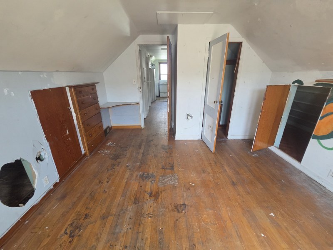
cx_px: 166
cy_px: 125
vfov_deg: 89.9
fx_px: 125
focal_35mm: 13
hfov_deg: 106.2
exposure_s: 1/120
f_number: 2.2
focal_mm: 2.2
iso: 320
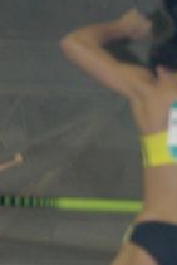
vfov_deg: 1.9
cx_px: 203
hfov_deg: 1.3
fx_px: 7951
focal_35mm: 1080
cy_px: 249
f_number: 5.6
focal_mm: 190
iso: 800
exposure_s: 1/150
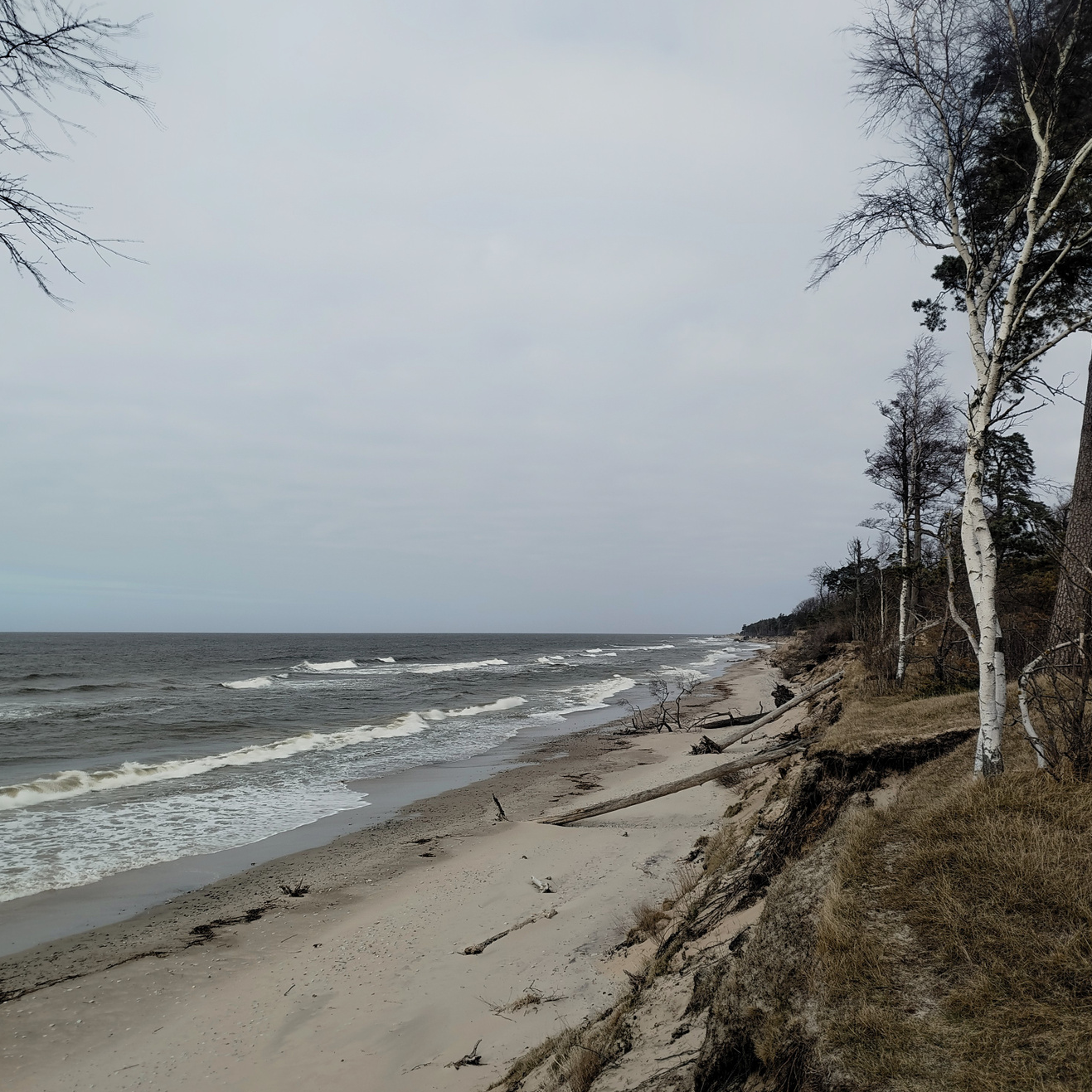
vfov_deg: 55.6
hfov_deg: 55.6
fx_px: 1035
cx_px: 565
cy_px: 536
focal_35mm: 29
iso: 50
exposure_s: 1/803
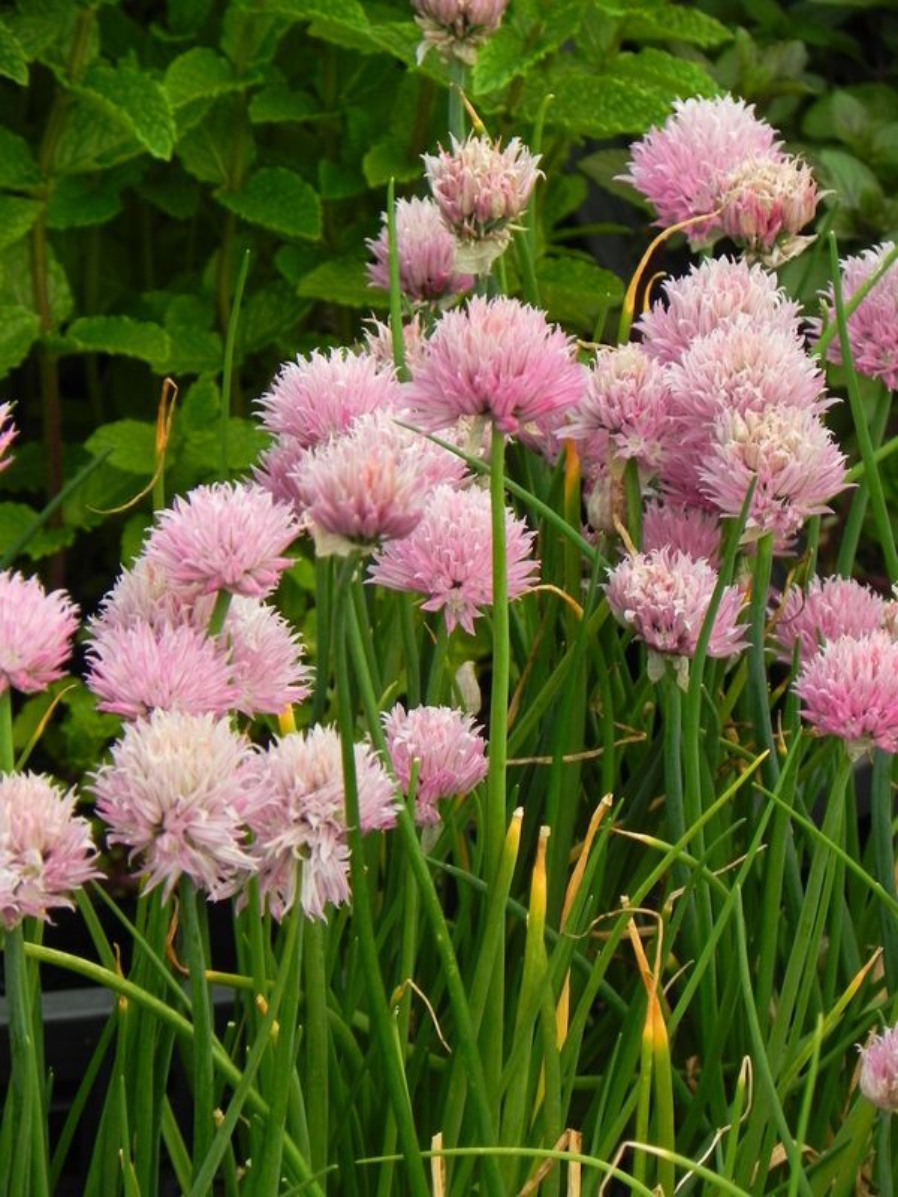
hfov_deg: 5.1
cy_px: 598
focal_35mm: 291
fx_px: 10065
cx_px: 449
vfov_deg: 6.8
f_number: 5
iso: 160
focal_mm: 51.8
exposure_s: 1/40
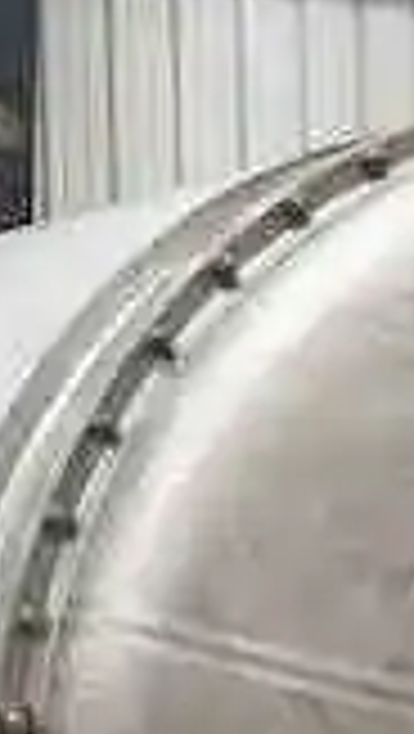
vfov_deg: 18.6
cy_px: 775
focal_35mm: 111
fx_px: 2161
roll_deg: -0.2
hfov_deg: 10.9
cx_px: 405
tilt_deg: -6.4
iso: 64
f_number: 1.6
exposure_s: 1/122
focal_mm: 5.1
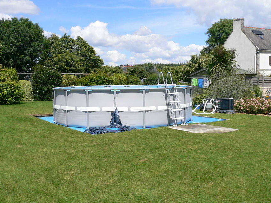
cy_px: 106
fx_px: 321
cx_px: 129
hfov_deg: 45.8
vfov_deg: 35.1
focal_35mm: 41
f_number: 5.6
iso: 80
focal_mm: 5.8
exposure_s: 1/400
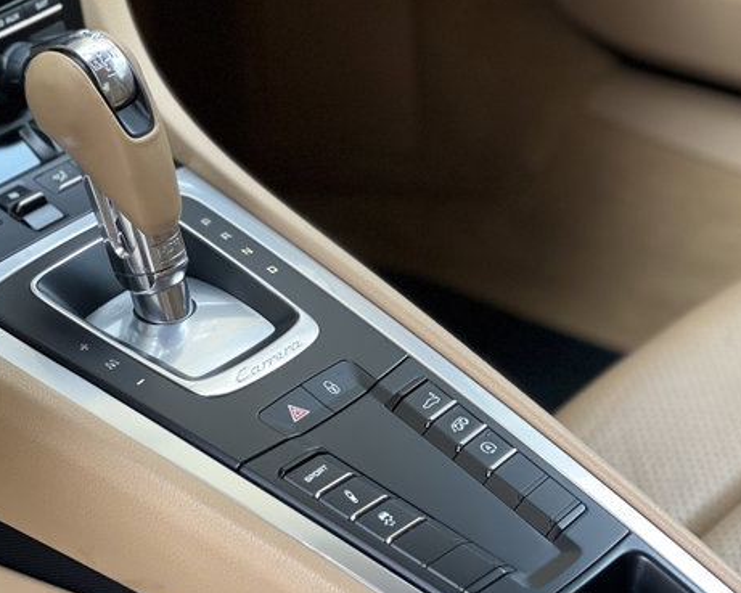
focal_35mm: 125
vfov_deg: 12.3
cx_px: 313
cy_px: 275
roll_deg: +6.6
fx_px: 2742
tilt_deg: -28.1
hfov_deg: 15.4
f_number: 2.8
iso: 250
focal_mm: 9
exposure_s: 1/40
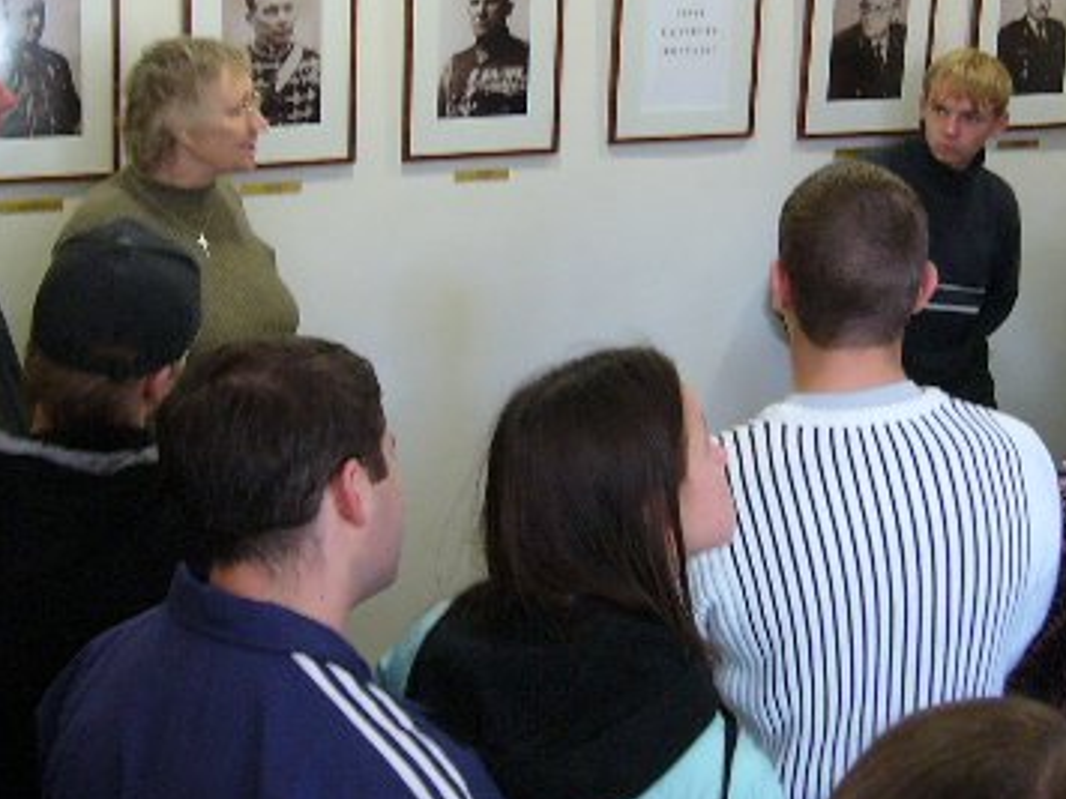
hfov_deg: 30.7
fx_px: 1940
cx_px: 569
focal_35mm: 63
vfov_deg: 23.1
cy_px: 212
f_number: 2.8
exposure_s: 1/15
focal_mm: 5.8
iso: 200
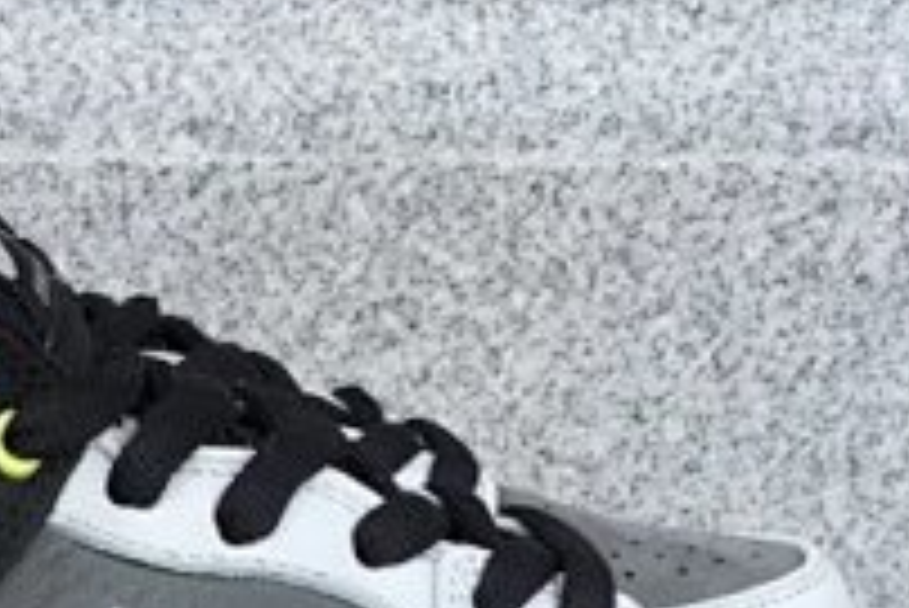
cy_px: 955
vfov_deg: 12.7
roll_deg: -0.2
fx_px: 2577
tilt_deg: -20.7
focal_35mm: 102
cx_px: 112
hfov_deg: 19.7
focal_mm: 3.3
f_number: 2.4
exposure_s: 1/429
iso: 25
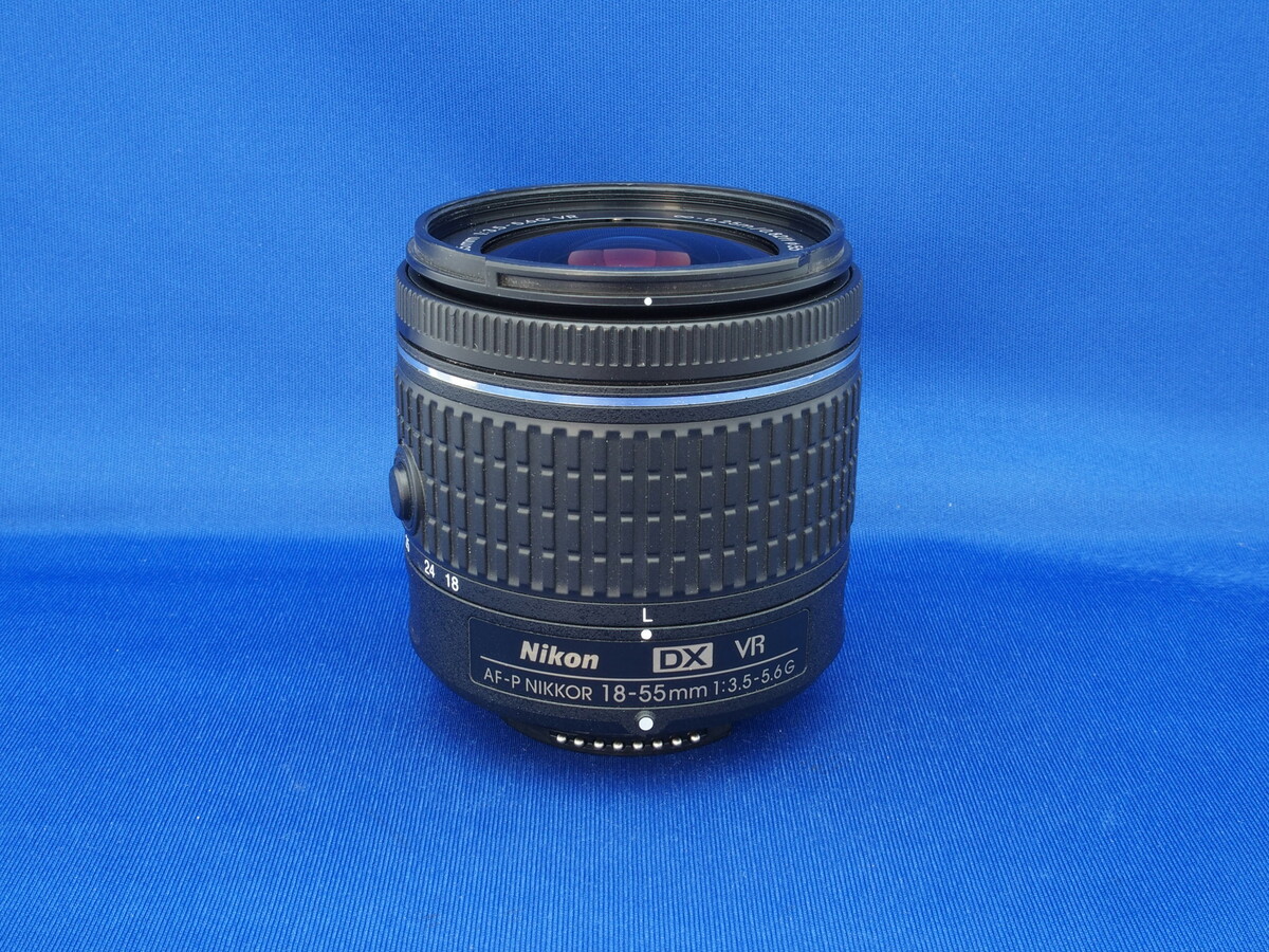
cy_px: 476
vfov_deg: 31.5
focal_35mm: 46
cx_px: 634
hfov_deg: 41.2
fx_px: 1686
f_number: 8
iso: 100
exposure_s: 2.5
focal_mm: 9.8
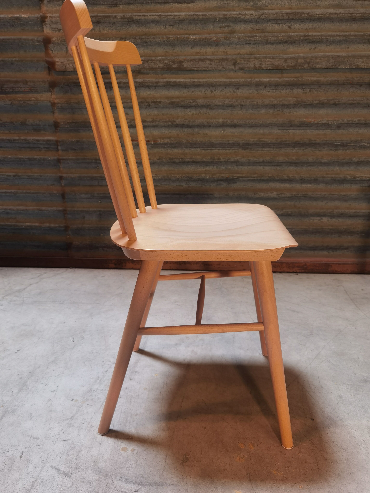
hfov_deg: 51.4
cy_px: 246
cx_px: 185
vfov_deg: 65.3
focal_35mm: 27
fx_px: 385
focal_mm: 6.71
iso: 125
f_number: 1.9
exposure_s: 1/50
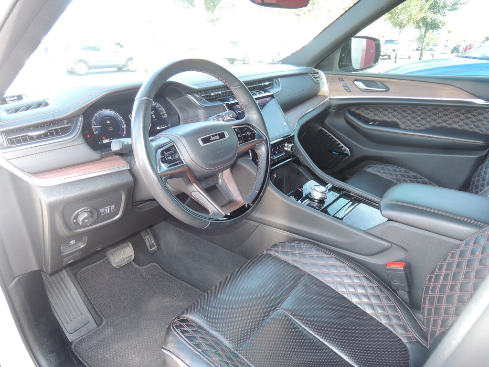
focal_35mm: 24
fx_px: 339
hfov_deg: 71.6
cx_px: 244
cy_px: 184
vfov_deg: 56.8
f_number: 2.8
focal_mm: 5.1
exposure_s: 1/60
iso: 250
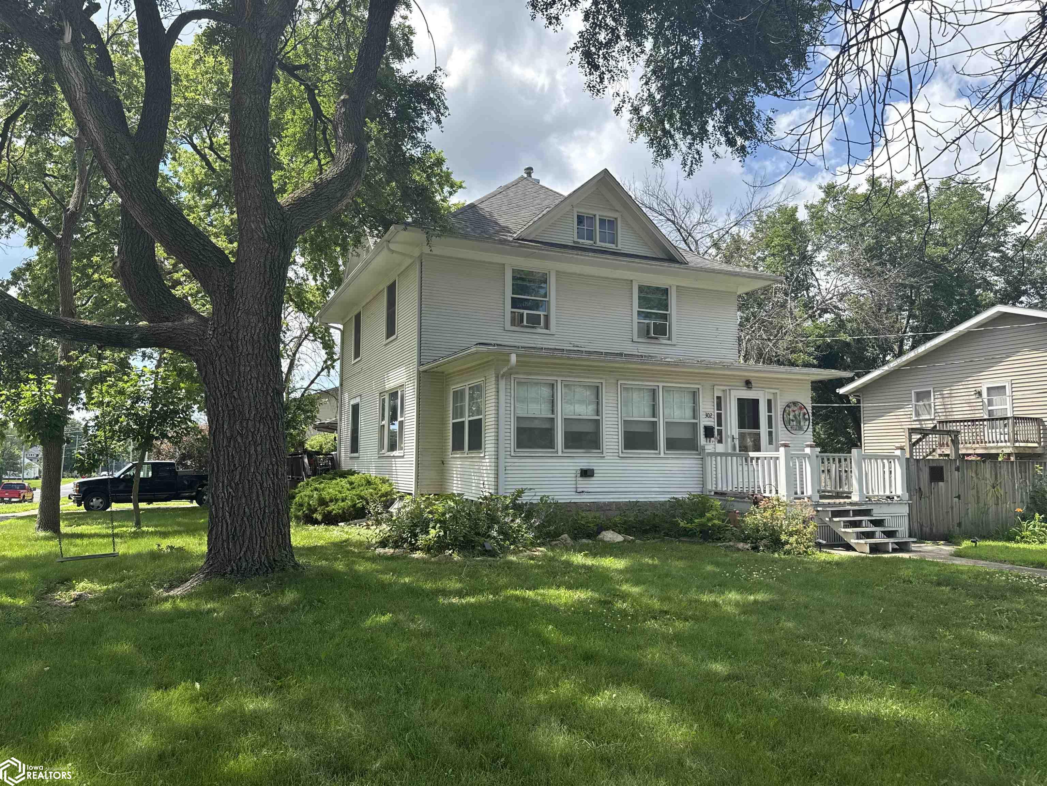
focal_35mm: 24
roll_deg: -0.4
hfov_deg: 71.6
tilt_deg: +4.5
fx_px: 726
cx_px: 524
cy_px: 393
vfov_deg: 56.8
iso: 80
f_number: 1.78
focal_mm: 6.76
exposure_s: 1/1980
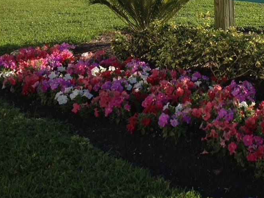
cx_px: 242
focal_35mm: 84
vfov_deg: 17.1
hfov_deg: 22.7
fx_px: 641
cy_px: -5
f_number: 2.4
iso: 50
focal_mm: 4.28
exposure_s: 1/1004
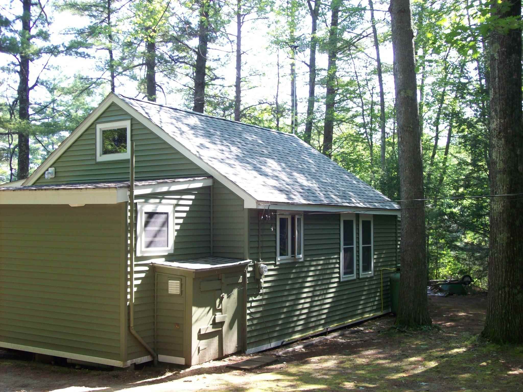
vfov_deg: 32.2
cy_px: 196
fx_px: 680
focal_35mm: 45
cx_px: 262
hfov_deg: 42.1
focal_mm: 7.6
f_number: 3
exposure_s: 1/78.4
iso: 80
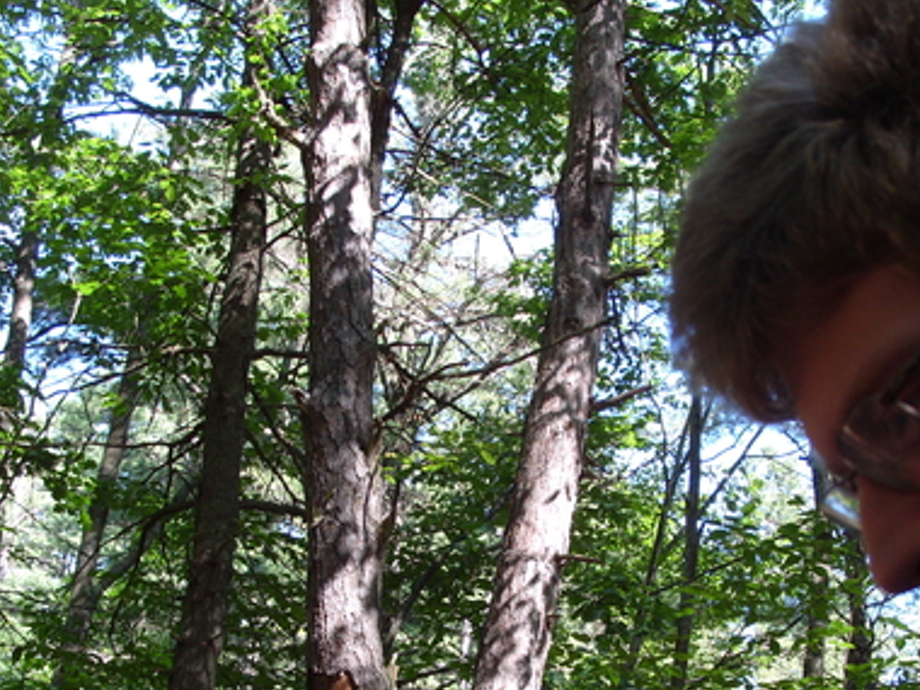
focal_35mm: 59
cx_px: 465
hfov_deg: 32.7
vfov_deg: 24.5
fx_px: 1568
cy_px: 540
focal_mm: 7.8
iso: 80
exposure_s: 1/90
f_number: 3.4
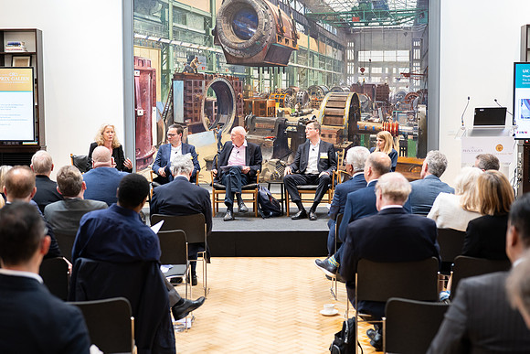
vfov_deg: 26.6
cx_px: 265
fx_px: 749
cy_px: 177
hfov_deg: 39.0
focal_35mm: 51
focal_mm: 50
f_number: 2.8
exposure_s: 1/200
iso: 800
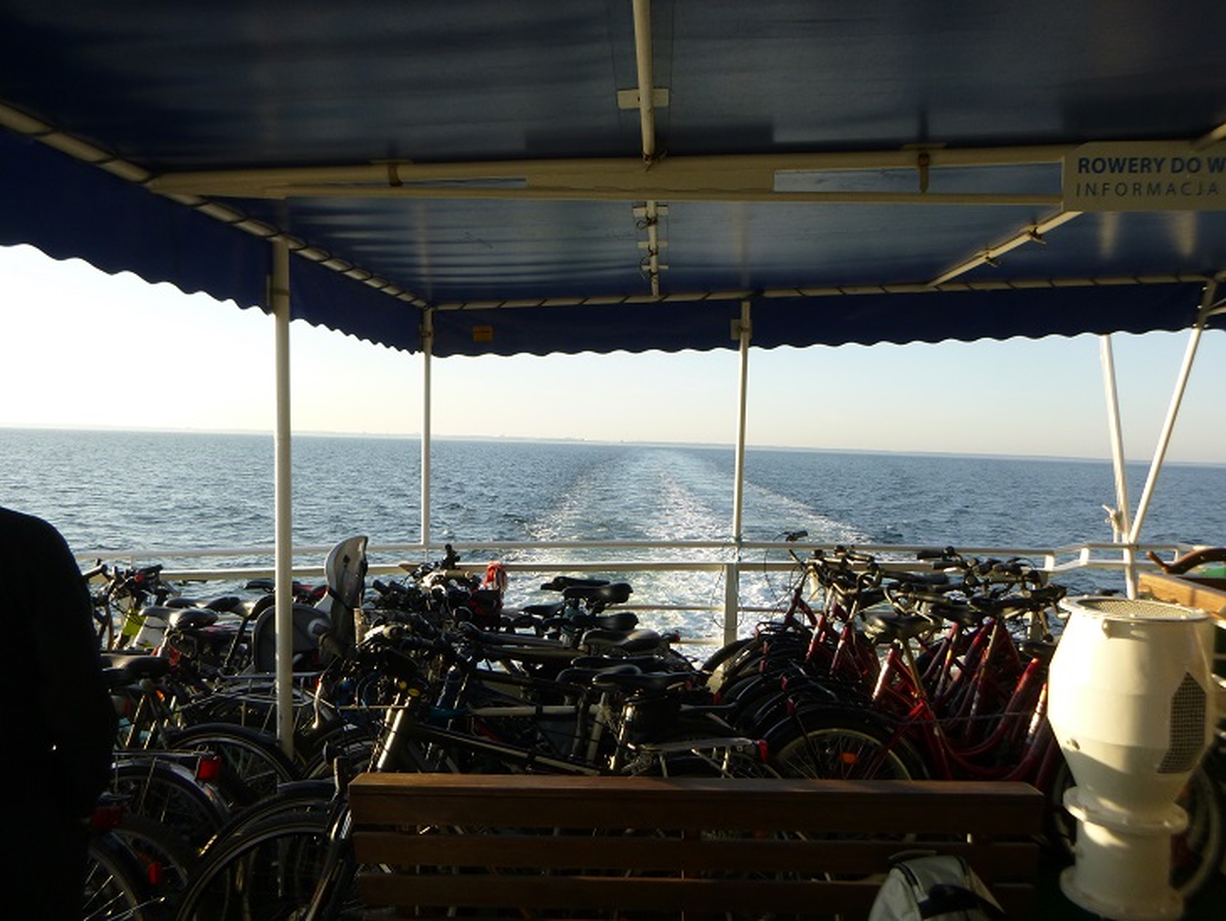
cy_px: 460
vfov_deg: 54.9
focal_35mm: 25
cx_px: 613
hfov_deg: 69.4
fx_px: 886
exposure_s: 1/200
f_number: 3.9
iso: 100
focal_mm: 4.5
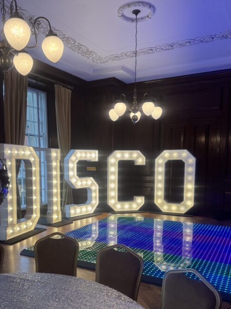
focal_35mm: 31
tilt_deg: -6.6
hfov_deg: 45.3
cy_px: 193
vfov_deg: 57.6
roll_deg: +0.0
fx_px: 276
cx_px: 100
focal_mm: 6.76
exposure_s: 1/100
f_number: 1.78
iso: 100
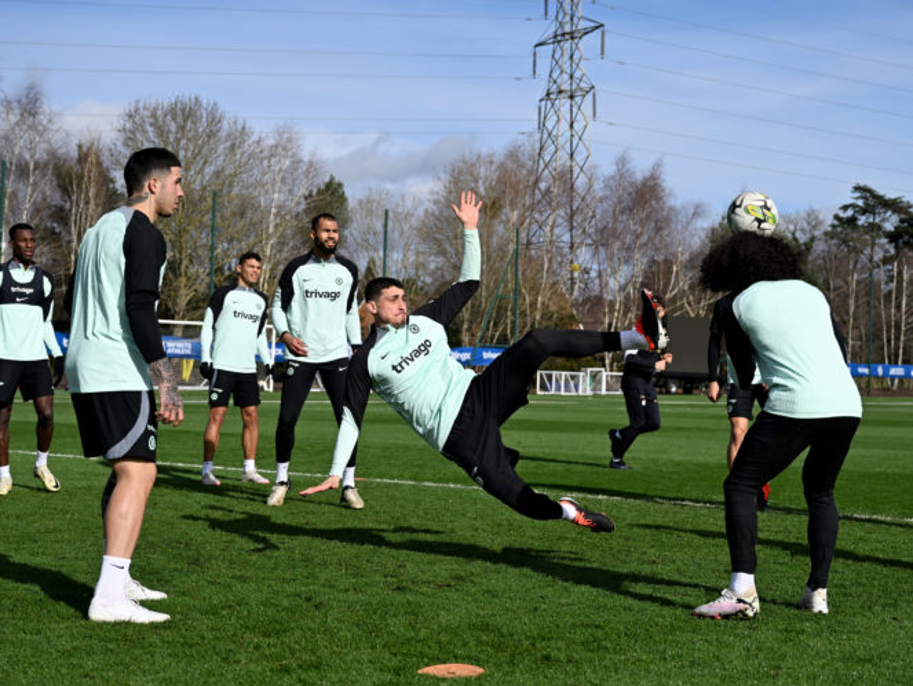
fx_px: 1319
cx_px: 417
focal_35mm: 50
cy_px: 343
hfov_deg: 38.1
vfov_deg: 29.1
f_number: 4
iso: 320
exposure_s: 1/6400
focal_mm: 46
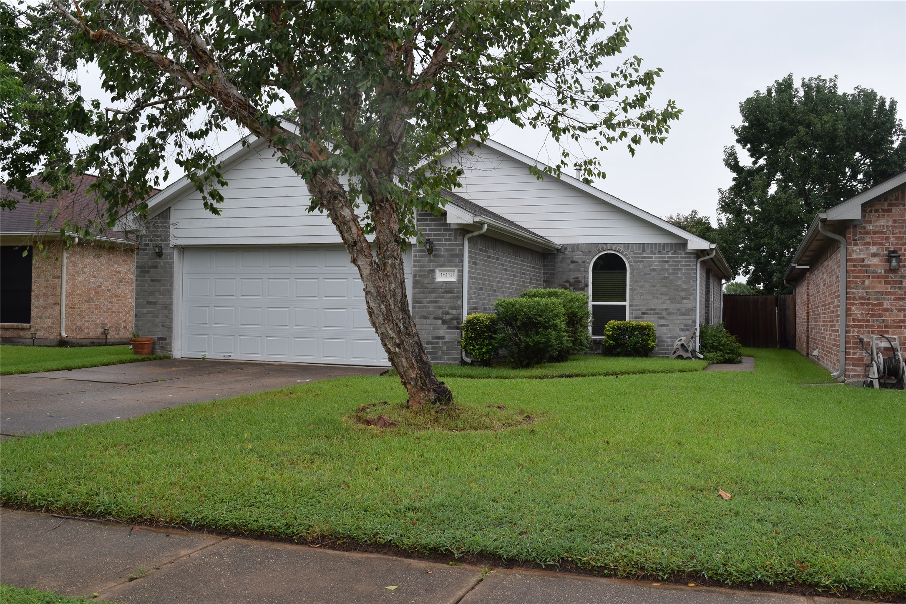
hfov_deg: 55.1
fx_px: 868
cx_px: 453
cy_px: 302
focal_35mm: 34
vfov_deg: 38.4
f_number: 8
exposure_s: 1/250
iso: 200
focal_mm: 23
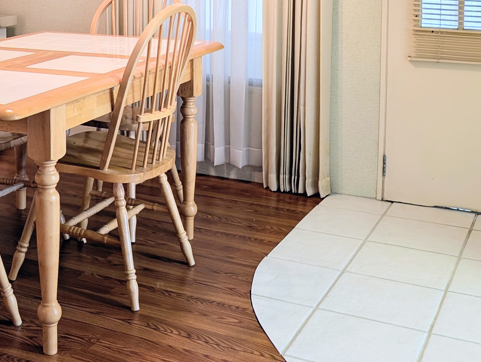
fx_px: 821
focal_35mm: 59
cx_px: 103
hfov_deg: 31.9
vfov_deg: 23.7
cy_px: -12
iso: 25
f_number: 1.68
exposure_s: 1/30
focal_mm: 6.9
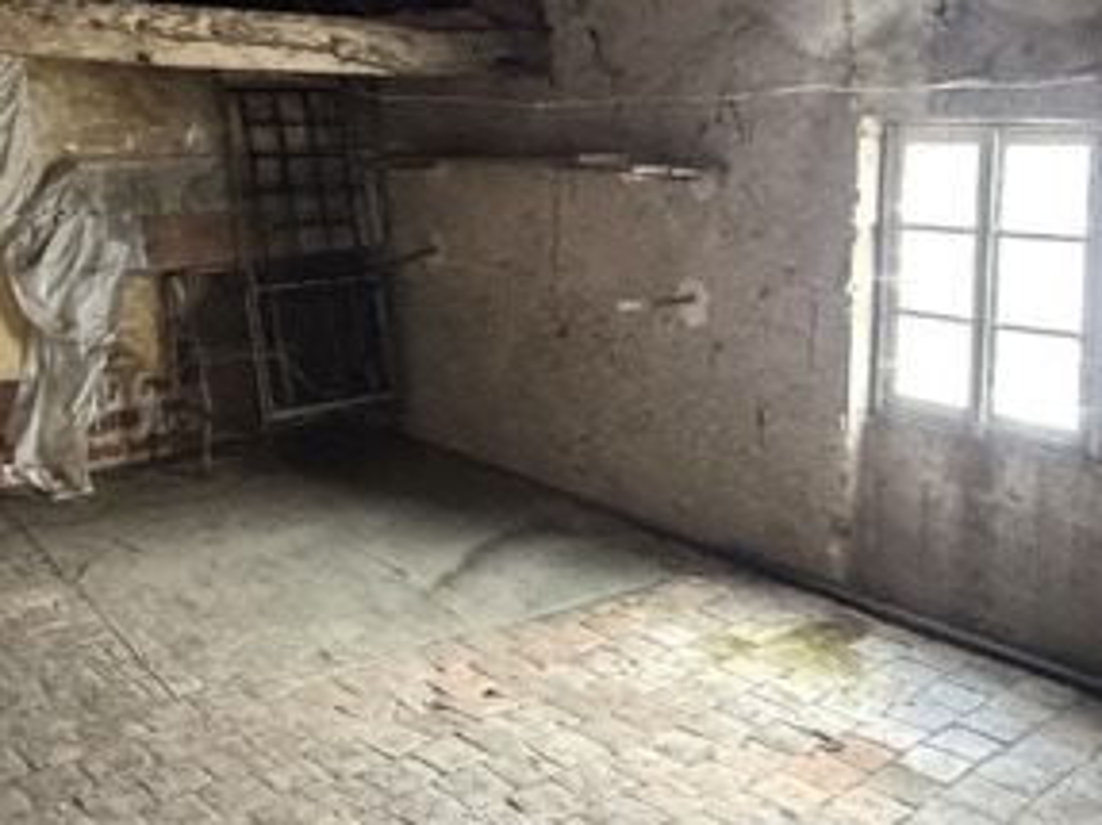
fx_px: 1241
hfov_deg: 47.5
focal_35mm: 39
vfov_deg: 35.9
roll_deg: -1.8
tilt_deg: -3.2
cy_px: 200
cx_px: 426
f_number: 2.2
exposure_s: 1/40
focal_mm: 2.22
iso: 1600
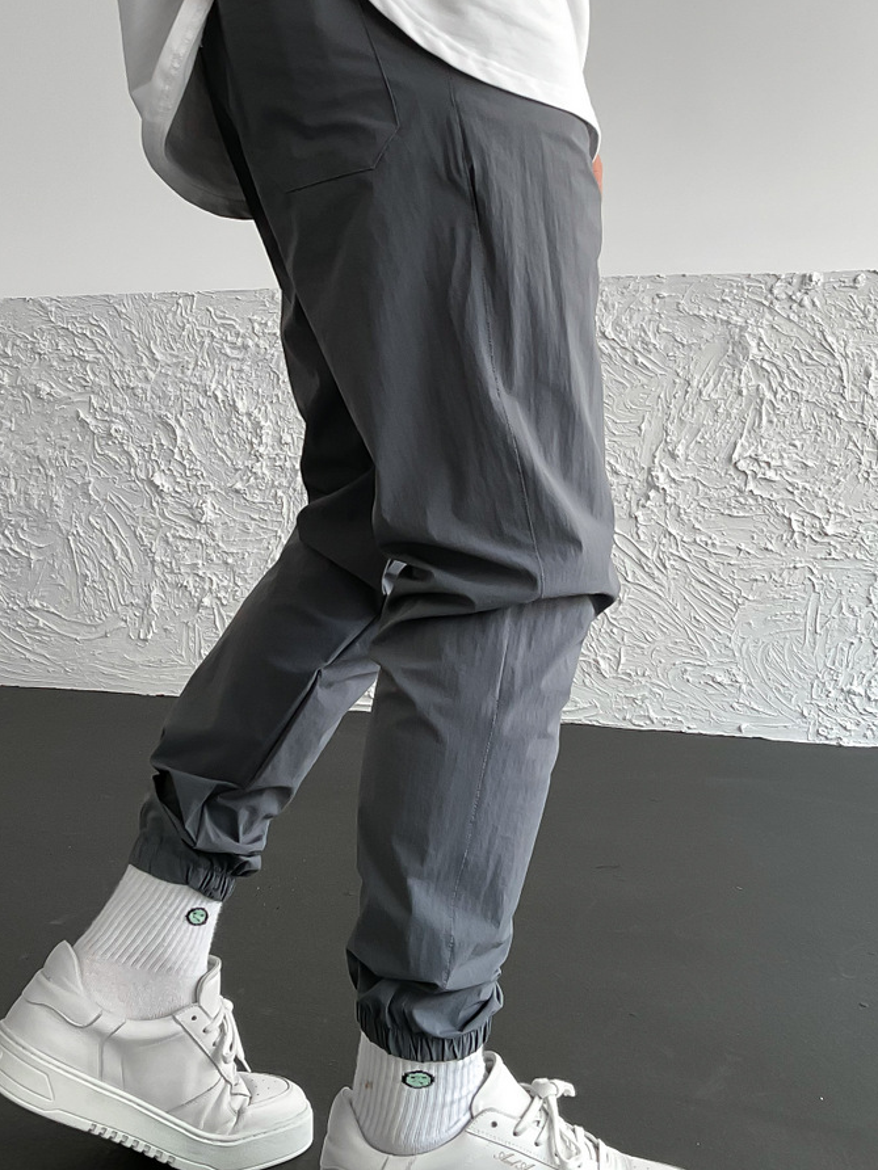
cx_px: 339
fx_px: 1759
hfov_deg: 28.0
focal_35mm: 52
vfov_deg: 36.5
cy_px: 404
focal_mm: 3
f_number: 1.8
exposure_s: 1/120
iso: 25
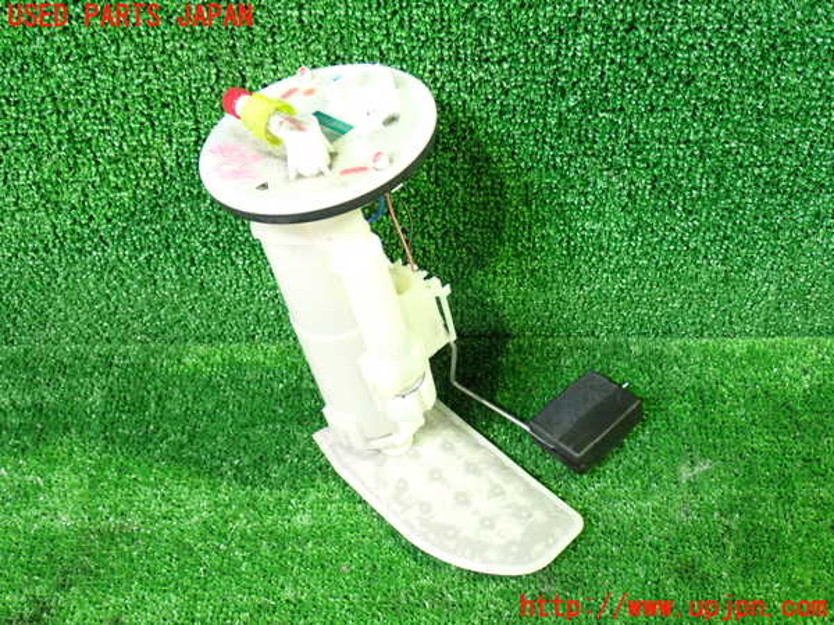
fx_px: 988
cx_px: 417
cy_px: 312
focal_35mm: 41
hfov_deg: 45.8
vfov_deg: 35.1
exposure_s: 1/25
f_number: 2.8
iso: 800
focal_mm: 7.31
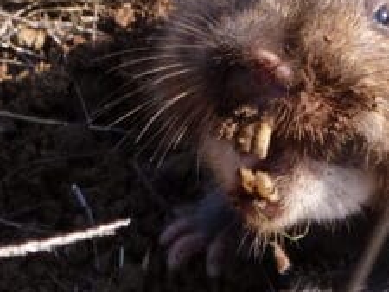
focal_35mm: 622
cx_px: 429
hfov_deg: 3.2
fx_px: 6994
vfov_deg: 2.4
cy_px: 71
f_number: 5.4
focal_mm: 32.6
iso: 100
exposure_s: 1/200
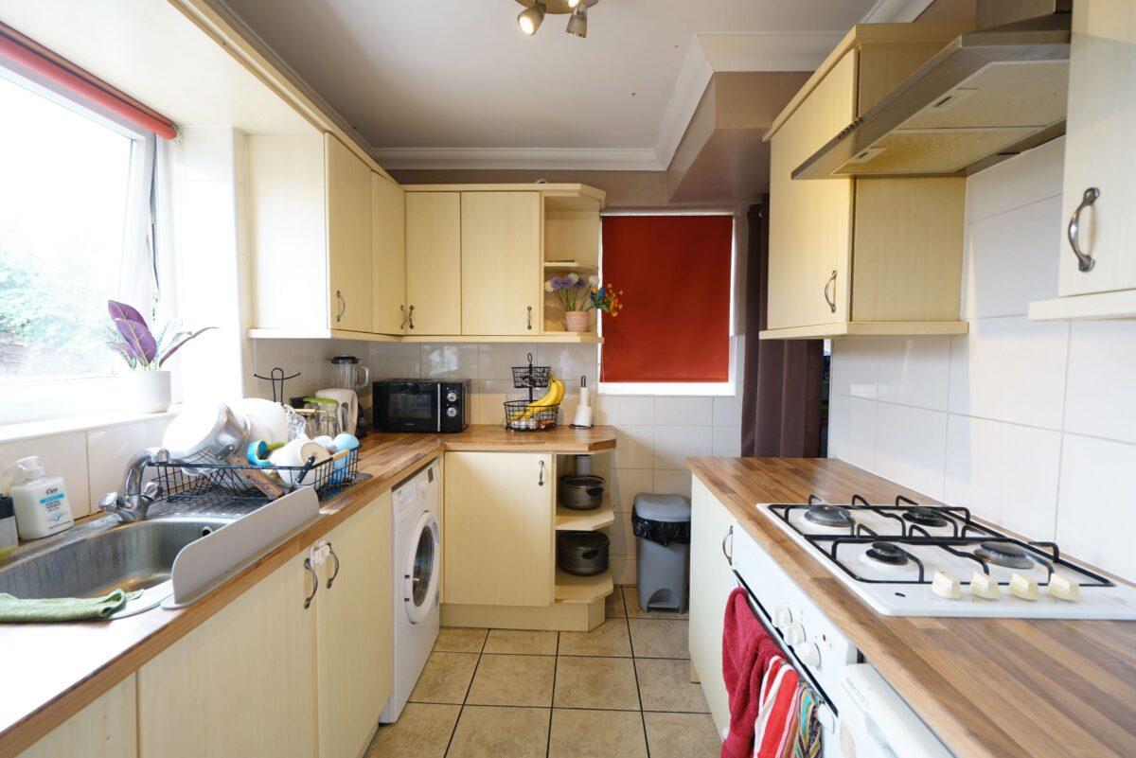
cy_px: 379
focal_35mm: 16
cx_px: 568
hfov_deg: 96.7
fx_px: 505
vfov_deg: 73.8
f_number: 5
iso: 400
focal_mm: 16
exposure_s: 1/40
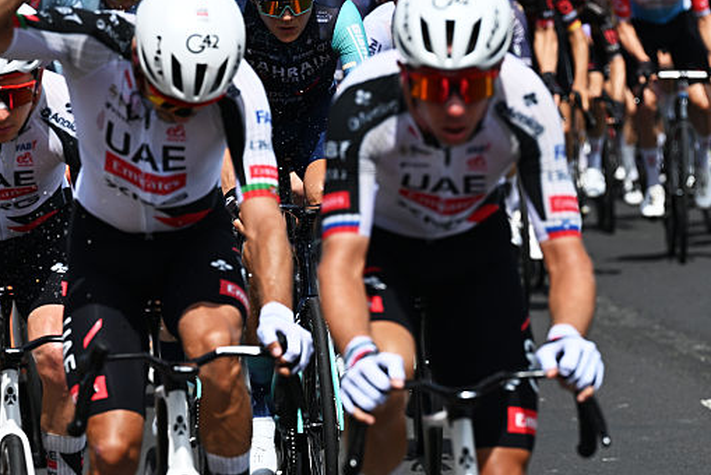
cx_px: 141
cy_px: 326
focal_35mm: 402
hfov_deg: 5.1
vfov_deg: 3.4
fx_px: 7944
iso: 250
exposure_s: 1/2000
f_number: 5.6
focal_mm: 200
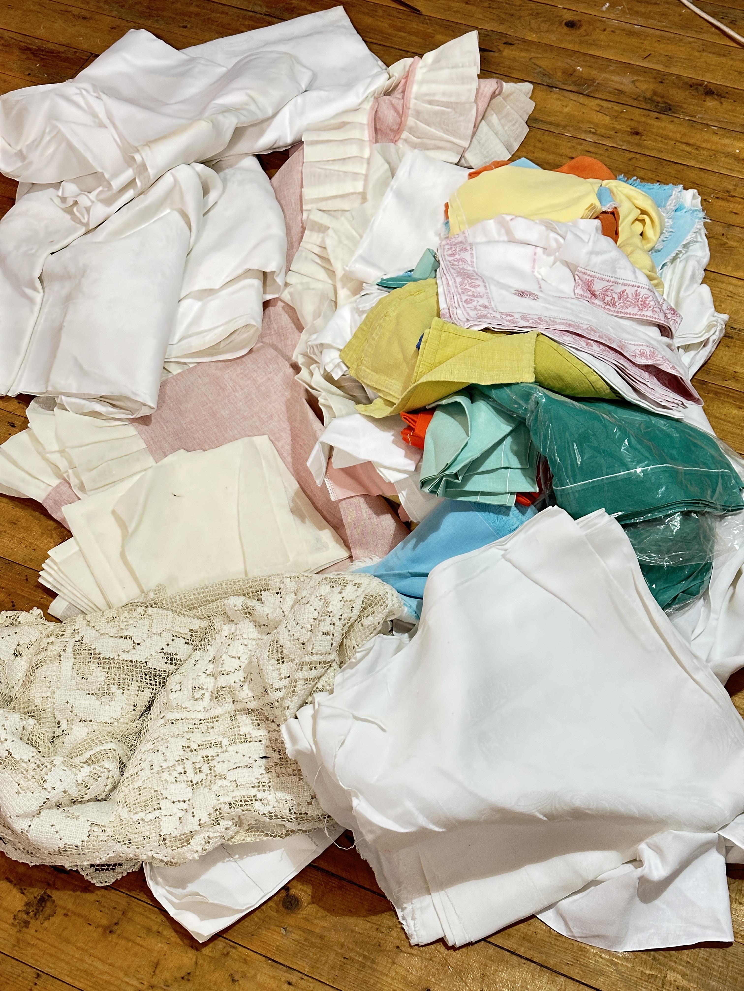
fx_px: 1376
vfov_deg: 39.7
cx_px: 372
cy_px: 496
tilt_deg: -53.4
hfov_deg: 30.3
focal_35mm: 48
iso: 320
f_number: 1.78
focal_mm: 6.86
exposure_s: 1/33
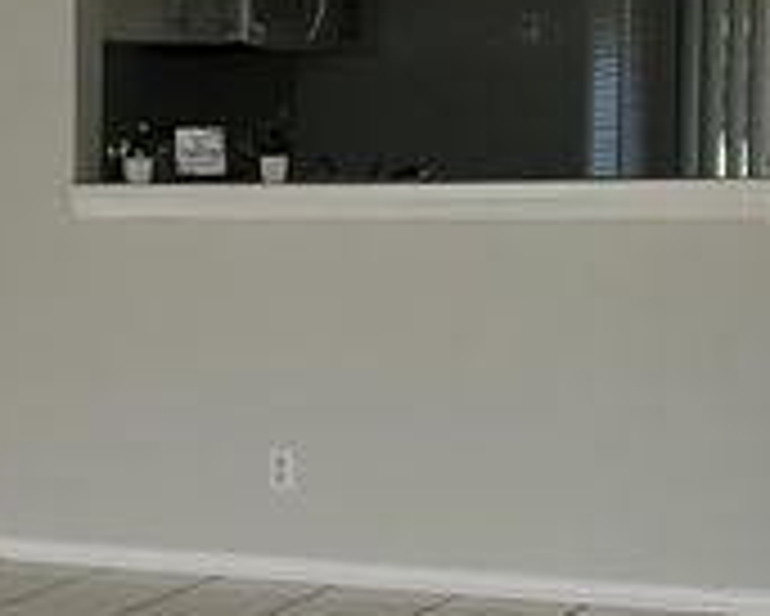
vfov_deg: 17.5
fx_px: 2007
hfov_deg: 19.6
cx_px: -302
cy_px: 362
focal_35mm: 88
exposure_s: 1/120
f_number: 1.8
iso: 50
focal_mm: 5.4
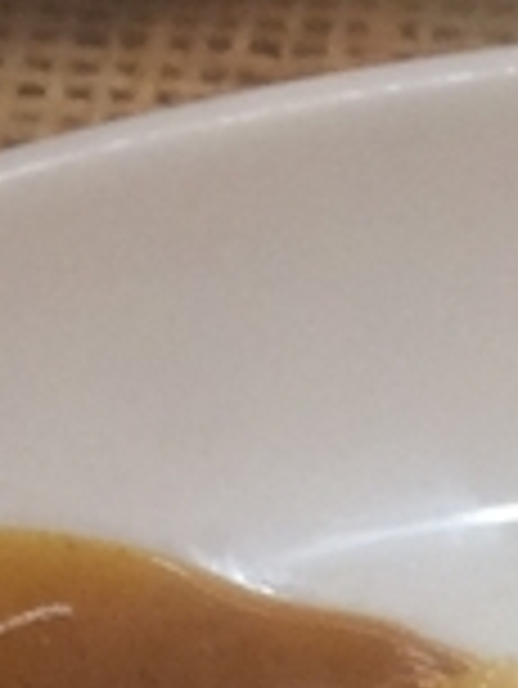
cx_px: 1108
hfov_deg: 6.3
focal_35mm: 227
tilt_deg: -66.0
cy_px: 1961
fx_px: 4523
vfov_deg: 7.7
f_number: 2.2
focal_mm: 4.15
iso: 80
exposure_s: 1/30
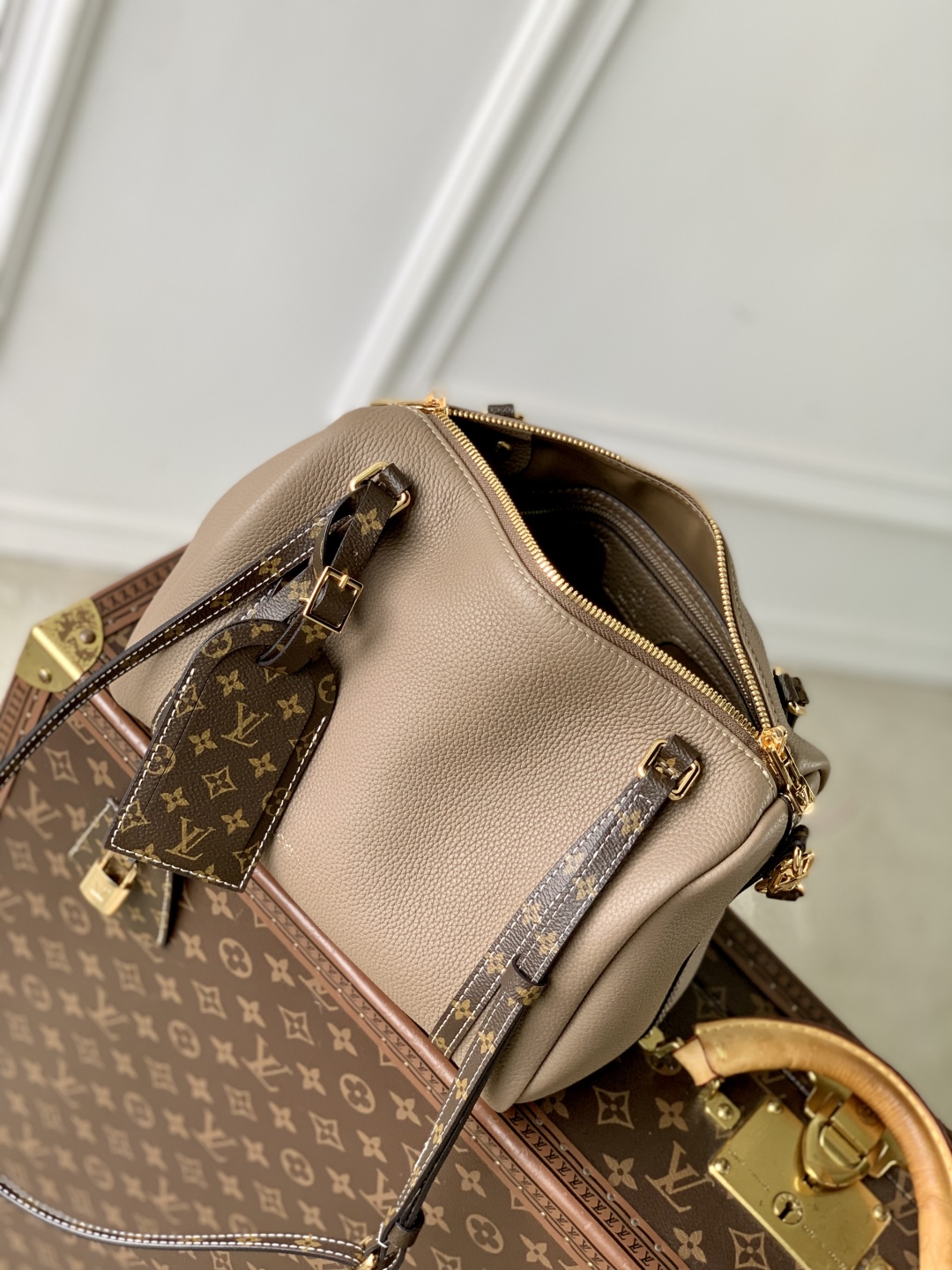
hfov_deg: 28.0
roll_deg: -33.1
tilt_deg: -43.9
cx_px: 476
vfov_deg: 36.8
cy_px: 635
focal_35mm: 52
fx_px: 1907
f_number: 2.4
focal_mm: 6
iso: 50
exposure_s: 1/122
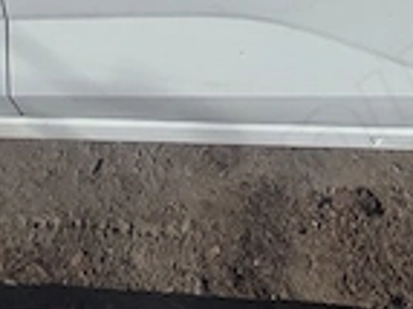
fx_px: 1085
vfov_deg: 9.9
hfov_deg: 21.5
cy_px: -719
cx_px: 248
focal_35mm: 91
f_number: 1.9
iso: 40
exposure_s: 1/2723
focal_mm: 2.2
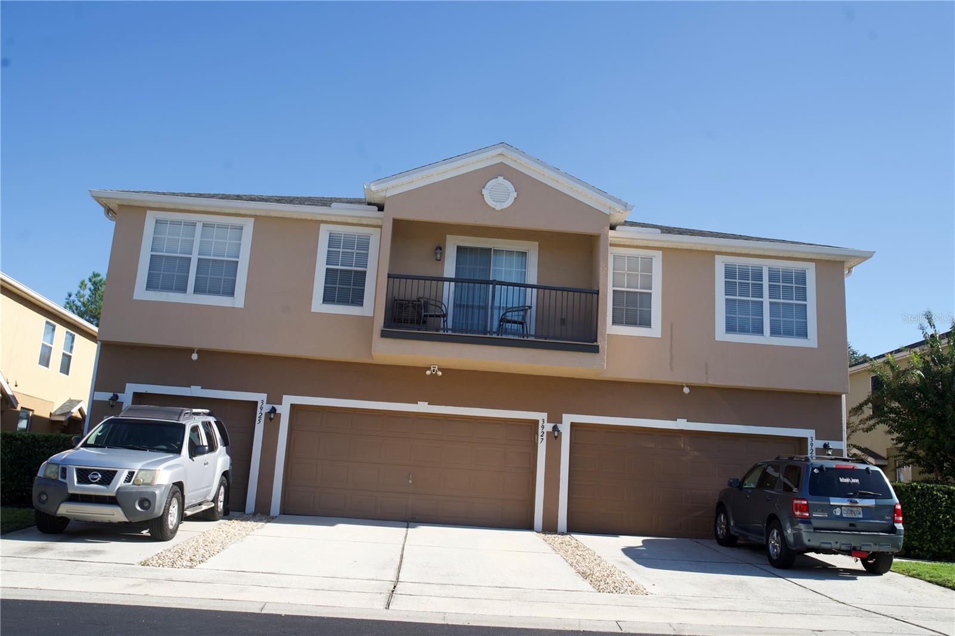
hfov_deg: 57.2
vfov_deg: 40.0
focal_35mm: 33
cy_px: 318
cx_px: 478
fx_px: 875
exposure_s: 1/125
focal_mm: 33
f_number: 9
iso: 100
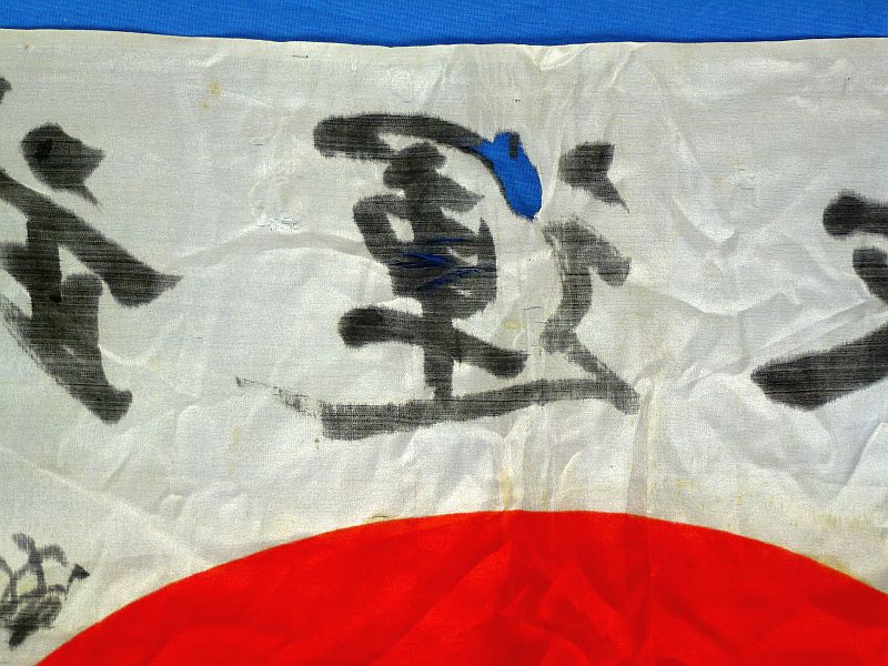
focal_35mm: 52
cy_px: 333
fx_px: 1334
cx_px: 444
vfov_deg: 28.0
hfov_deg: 36.8
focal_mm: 9.4
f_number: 4.3
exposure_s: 1/80
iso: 125
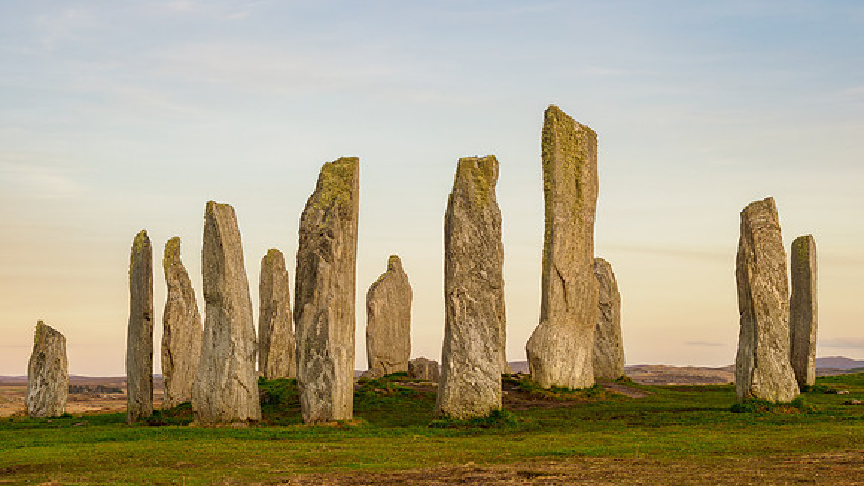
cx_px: 432
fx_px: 1397
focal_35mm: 61
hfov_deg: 34.4
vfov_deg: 19.7
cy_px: 270
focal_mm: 28
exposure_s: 1/80
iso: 200
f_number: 7.1
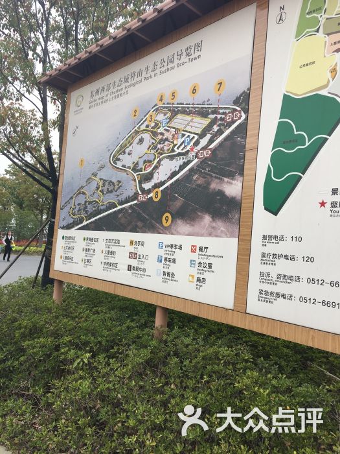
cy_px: 227
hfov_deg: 48.2
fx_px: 380
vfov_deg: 61.7
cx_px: 170
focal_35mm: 29
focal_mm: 4.15
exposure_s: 1/553
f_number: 2.2
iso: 25
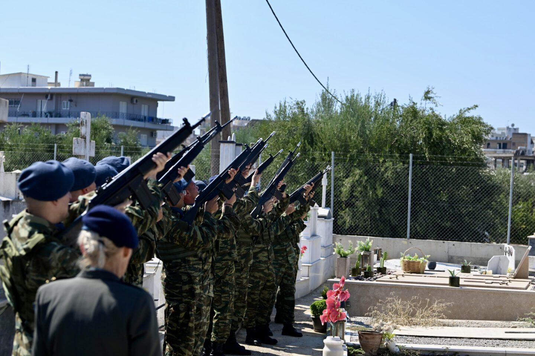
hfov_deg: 28.8
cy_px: 178
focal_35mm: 70
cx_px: 268
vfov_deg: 19.5
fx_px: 1040
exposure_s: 1/1600
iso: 200
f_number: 5
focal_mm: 70
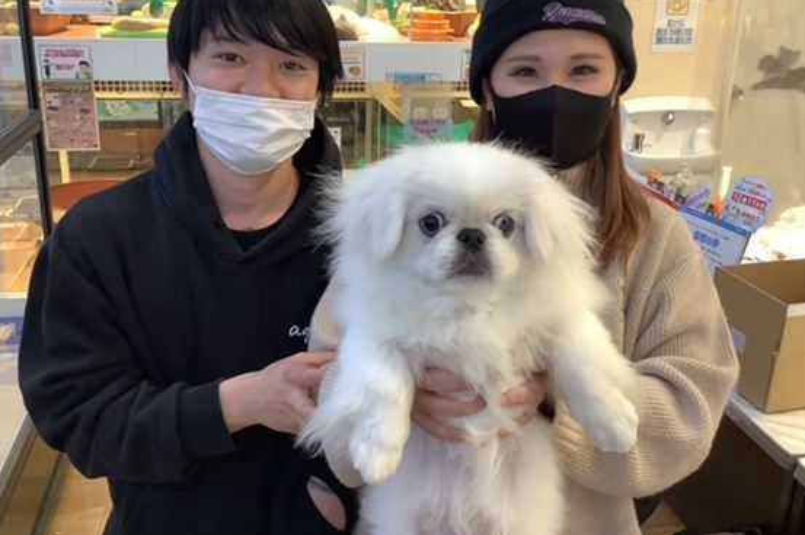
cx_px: 378
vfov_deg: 37.7
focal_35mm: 35
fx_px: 782
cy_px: 231
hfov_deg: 54.4
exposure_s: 1/60
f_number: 2.4
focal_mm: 3.3
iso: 125
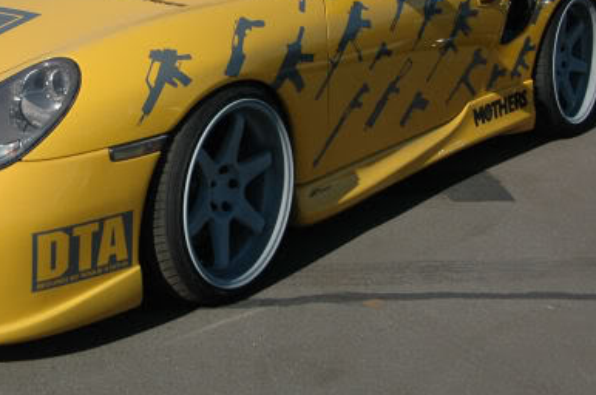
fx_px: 1207
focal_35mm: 73
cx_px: 130
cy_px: 63
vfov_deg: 18.4
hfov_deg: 27.3
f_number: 4.5
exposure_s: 1/2000
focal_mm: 26
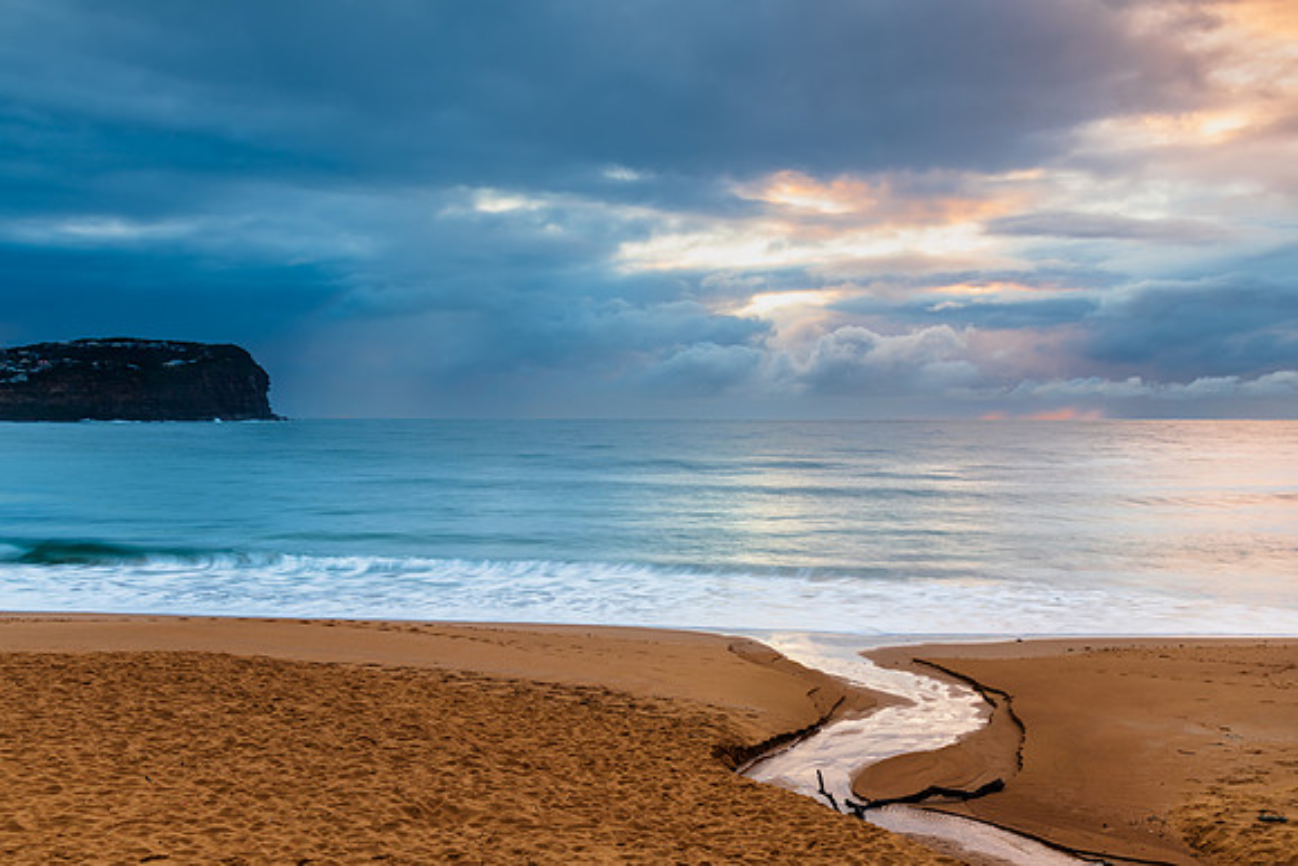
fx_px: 1414
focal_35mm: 39
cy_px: 433
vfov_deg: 34.1
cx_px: 638
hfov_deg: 49.3
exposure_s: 1
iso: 31
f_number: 11
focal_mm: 38
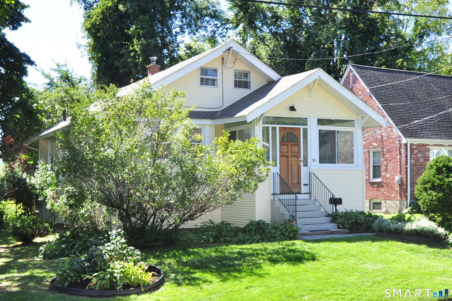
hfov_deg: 62.0
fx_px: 376
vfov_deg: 43.5
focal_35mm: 30
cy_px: 150
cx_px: 226
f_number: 8
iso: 400
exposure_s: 1/250
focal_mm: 20
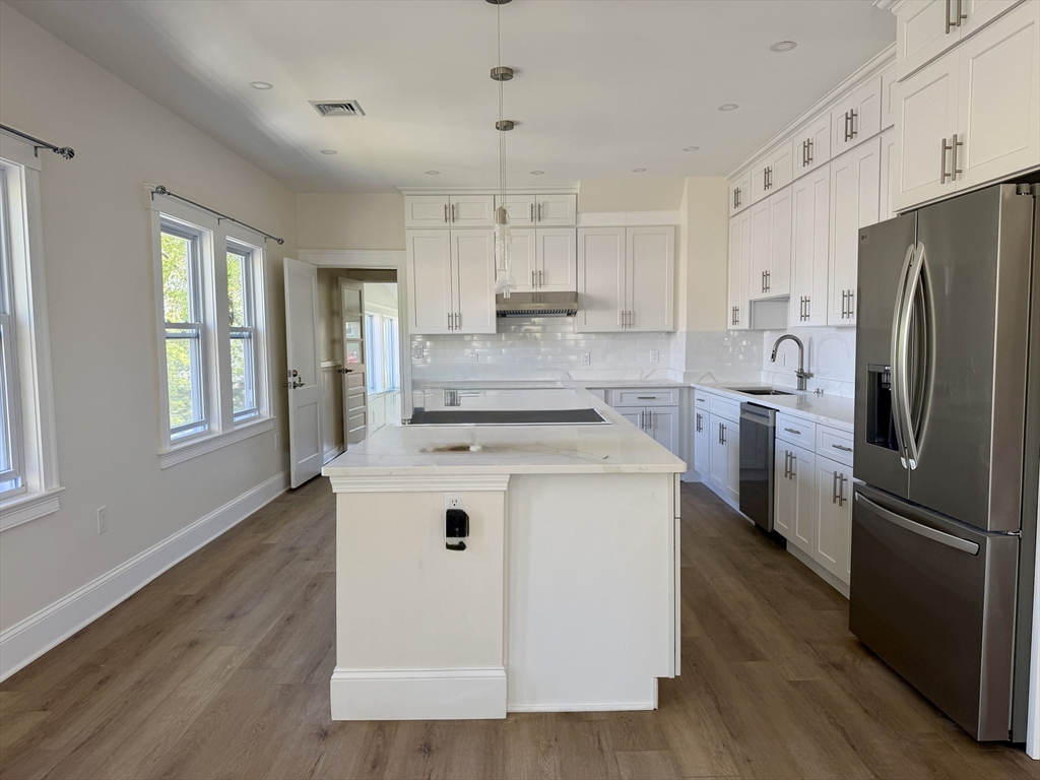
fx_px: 721
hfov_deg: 71.6
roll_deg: +1.0
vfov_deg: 56.8
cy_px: 390
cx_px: 520
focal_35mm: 24
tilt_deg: -3.7
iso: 80
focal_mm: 6.76
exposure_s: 1/121
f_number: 1.78
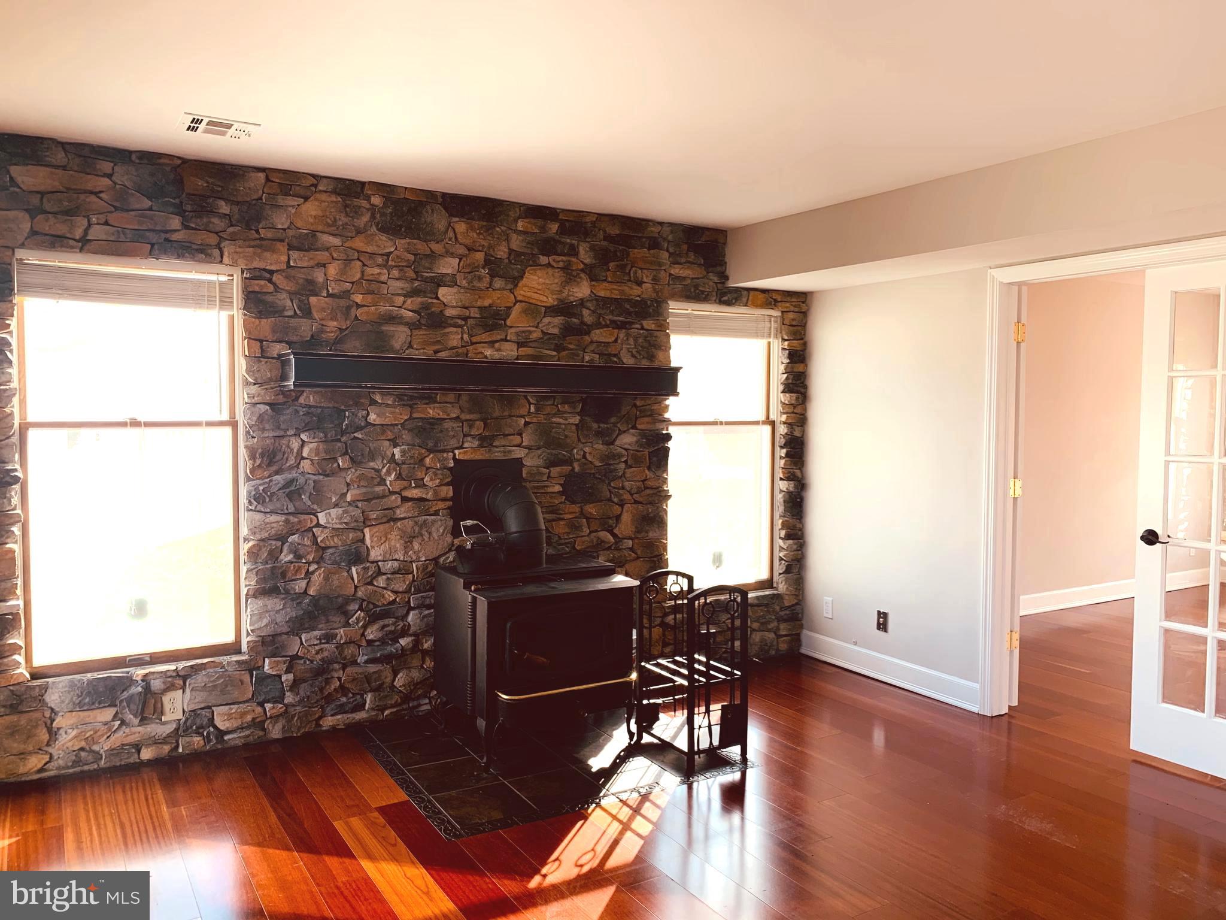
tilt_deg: -3.7
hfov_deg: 67.3
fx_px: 921
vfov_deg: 53.1
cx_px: 613
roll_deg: -0.4
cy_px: 460
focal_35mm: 26
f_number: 1.8
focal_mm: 4.25
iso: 32
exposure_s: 1/121
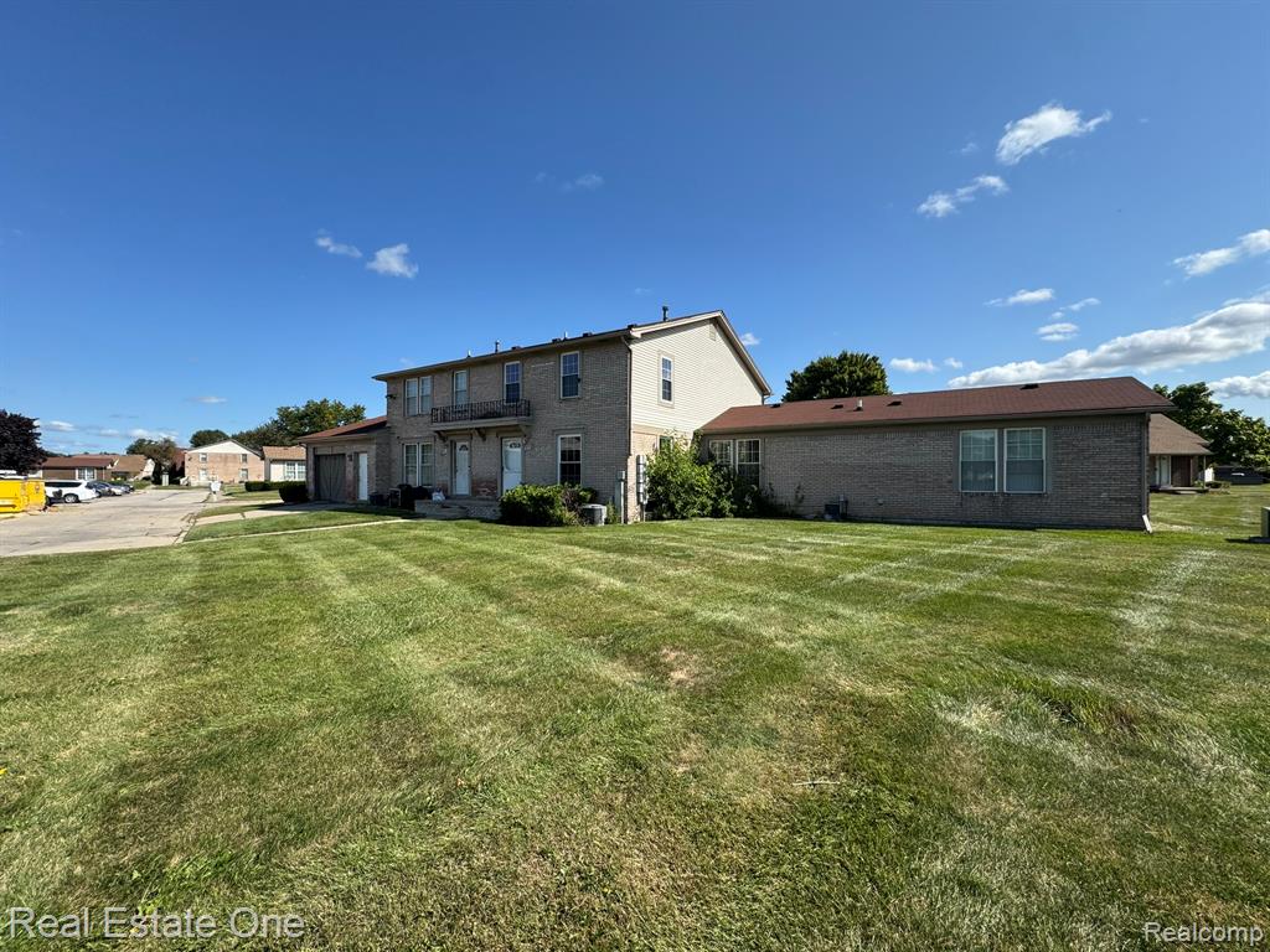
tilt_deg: -0.2
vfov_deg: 85.7
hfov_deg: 102.1
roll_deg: +0.2
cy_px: 476
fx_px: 514
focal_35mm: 14
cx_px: 635
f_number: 2.2
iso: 50
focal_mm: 2.22
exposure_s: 1/1637
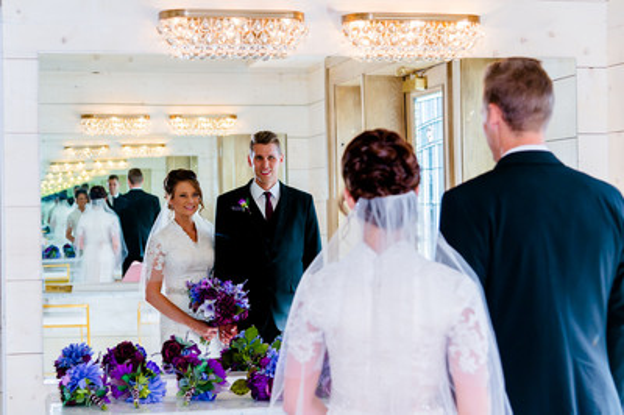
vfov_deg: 19.8
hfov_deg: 29.5
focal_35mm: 69
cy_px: 196
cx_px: 295
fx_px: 1187
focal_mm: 65
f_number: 4.5
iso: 640
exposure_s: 1/640
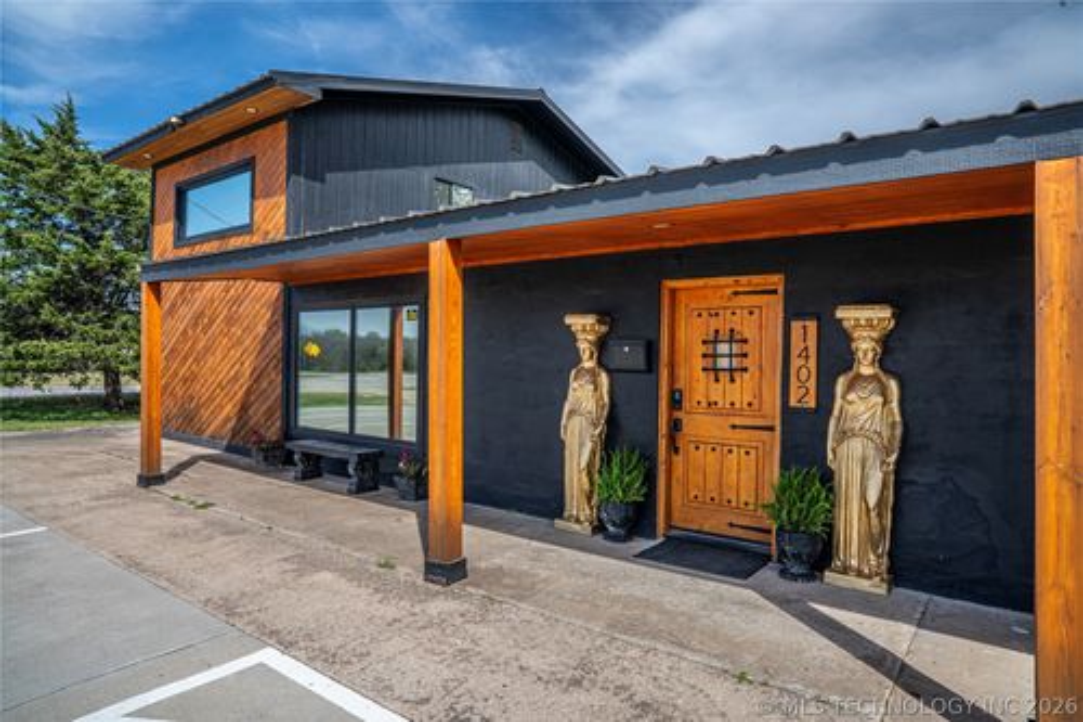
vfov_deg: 61.9
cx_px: 542
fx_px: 601
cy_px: 361
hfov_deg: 84.0
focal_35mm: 20
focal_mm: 20
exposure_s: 1/125
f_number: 11
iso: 100
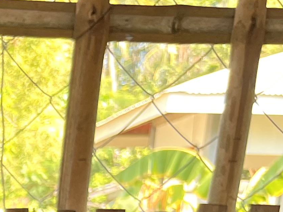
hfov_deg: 13.1
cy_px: 433
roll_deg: -1.5
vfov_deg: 10.8
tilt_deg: -11.2
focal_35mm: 124
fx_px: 1014
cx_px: -336
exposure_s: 1/122
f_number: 1.6
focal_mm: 5.1
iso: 64
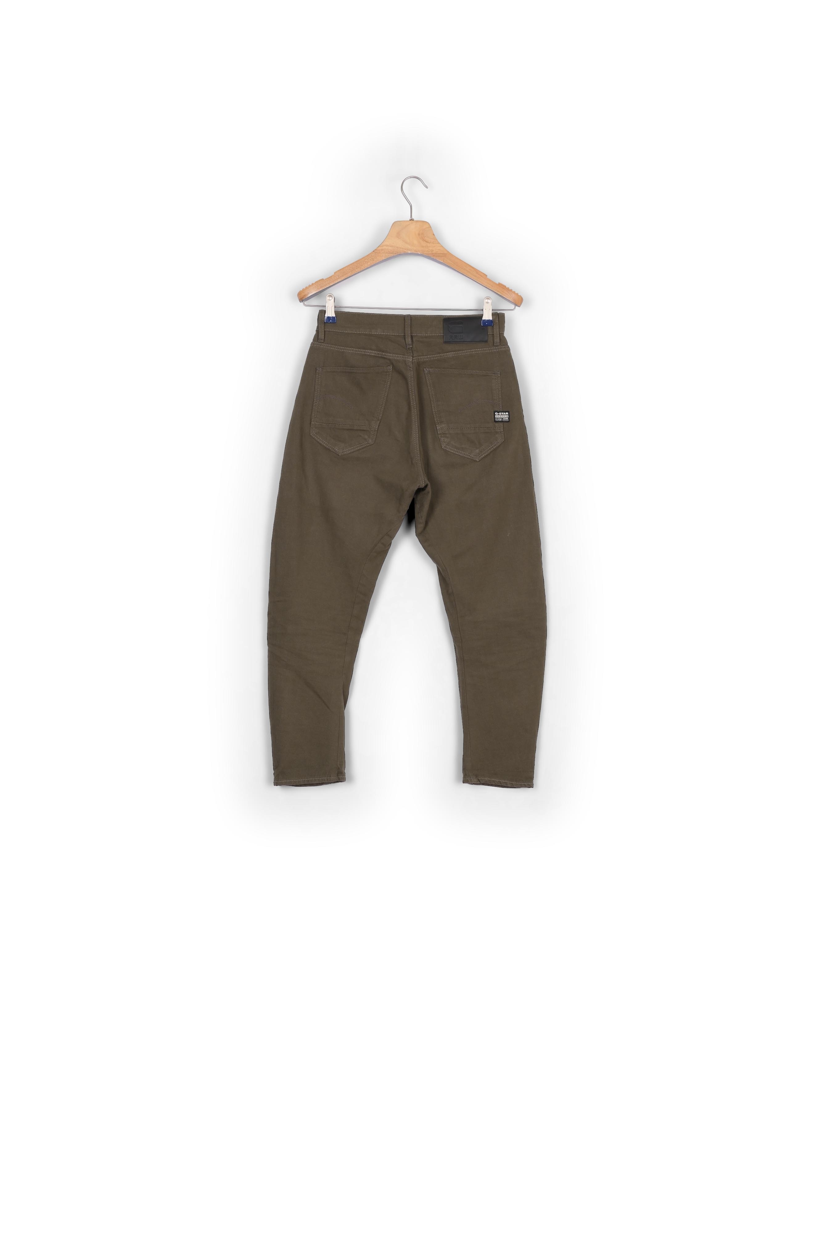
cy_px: 616
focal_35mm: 38
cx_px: 411
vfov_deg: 50.7
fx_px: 1302
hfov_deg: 35.0
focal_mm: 38
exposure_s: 1/125
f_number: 13
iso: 100
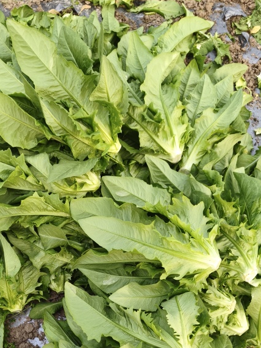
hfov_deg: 33.4
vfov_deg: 41.0
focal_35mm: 43
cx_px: 93
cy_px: 303
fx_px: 432
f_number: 1.88
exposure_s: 1/121
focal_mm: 5.56
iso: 50
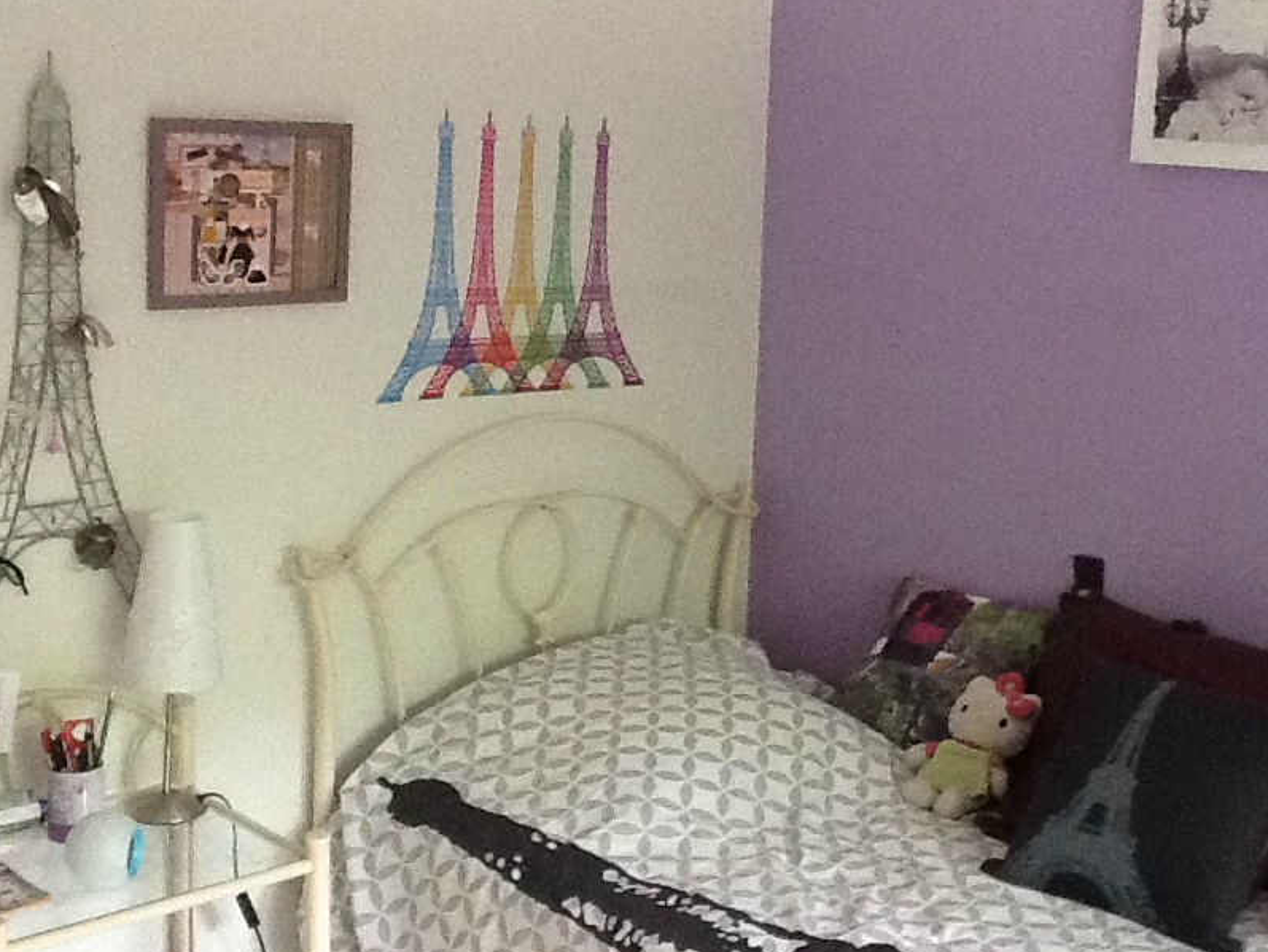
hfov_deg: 36.2
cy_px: 414
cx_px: 659
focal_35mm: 53
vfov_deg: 27.5
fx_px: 1942
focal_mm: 2.03
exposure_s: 1/30
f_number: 2.4
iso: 250
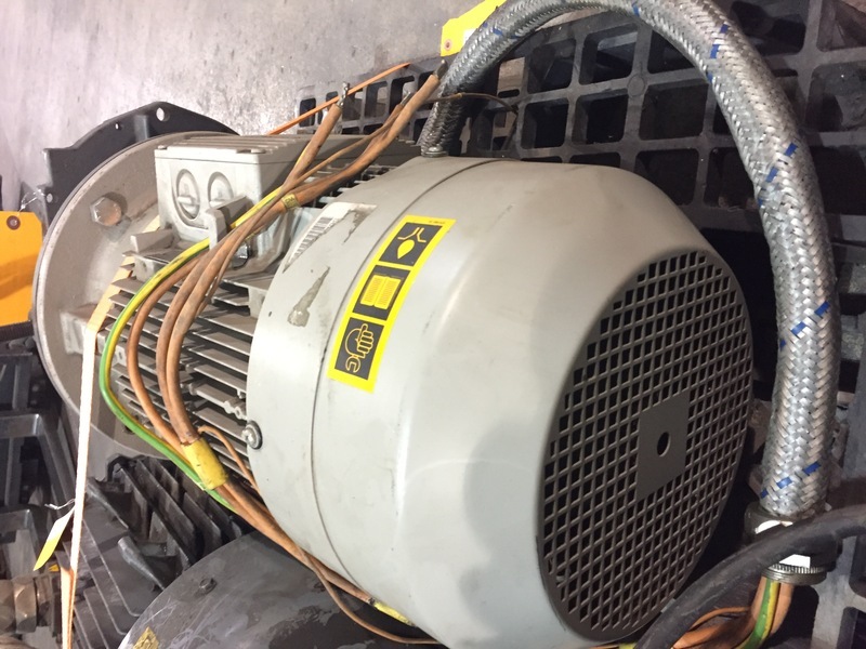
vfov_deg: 48.2
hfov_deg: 61.7
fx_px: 726
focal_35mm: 29
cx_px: 433
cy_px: 324
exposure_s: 1/15
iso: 250
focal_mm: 4.15
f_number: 2.2
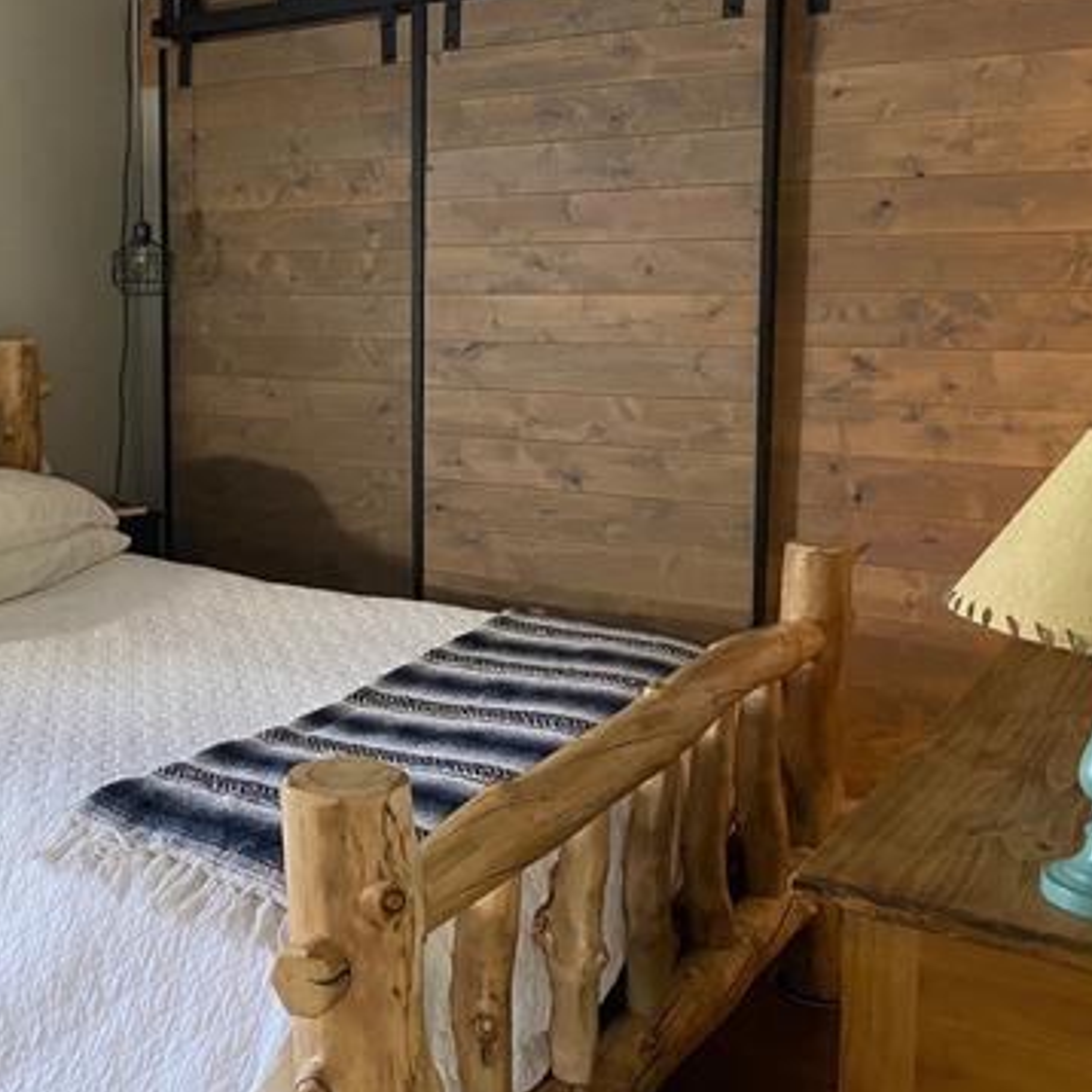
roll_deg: +0.0
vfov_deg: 40.7
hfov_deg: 39.1
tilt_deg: -6.2
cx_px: 192
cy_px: 419
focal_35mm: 41
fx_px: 1463
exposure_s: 1/40
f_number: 1.8
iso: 500
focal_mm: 4.25
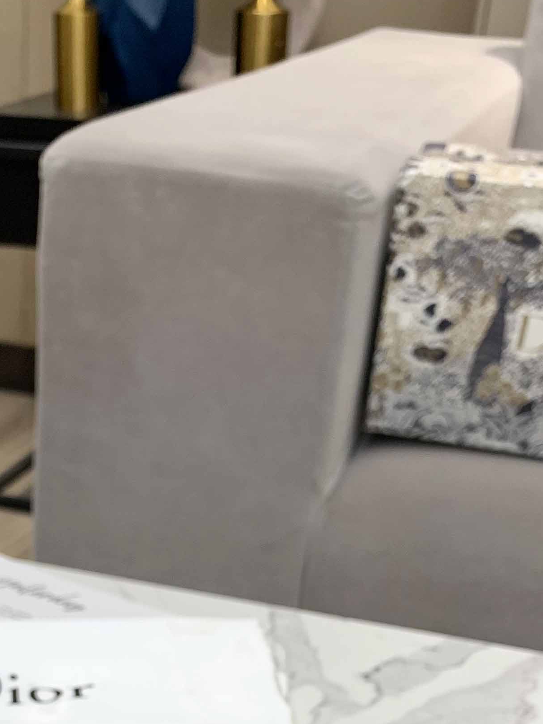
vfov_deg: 27.5
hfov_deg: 22.2
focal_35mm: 65
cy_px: 777
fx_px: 1359
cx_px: 82
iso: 64
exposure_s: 1/100
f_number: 1.8
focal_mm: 4.25
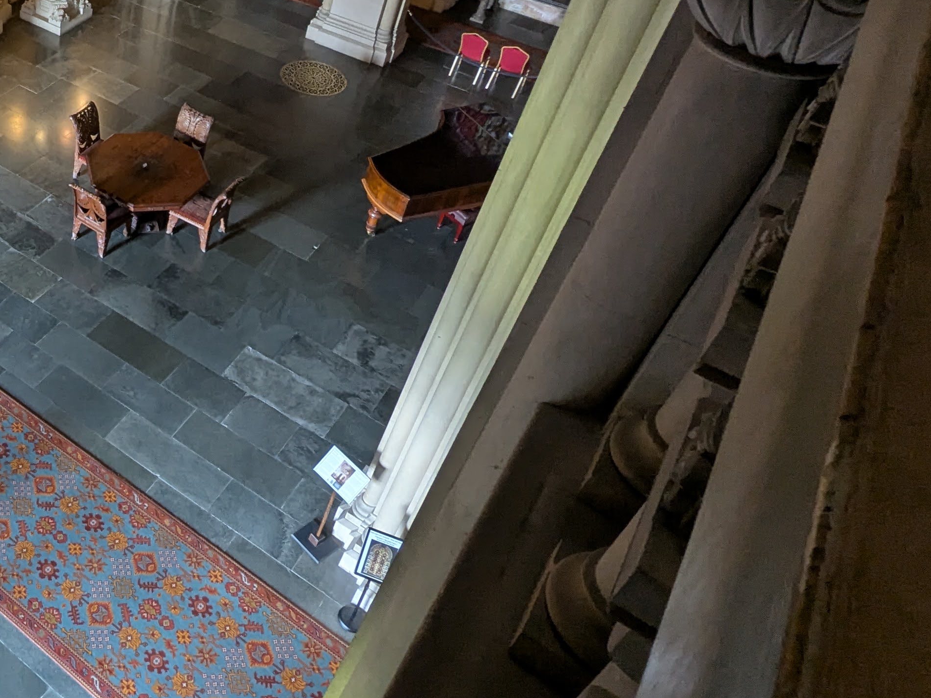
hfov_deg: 45.2
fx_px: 914
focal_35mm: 34
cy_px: 173
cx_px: -8
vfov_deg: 40.6
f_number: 2.2
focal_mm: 2.35
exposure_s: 1/25
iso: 222
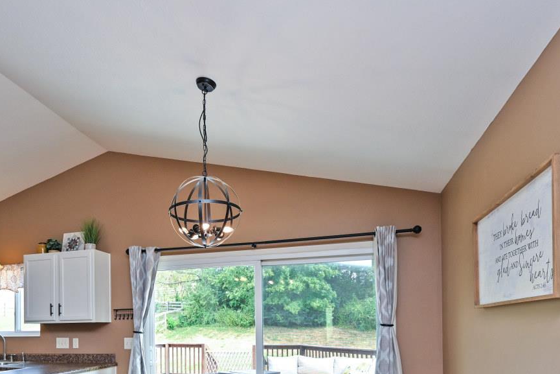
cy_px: 320
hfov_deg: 68.4
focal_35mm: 26
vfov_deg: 45.9
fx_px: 404
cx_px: 214
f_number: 5
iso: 200
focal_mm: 15
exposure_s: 1/100
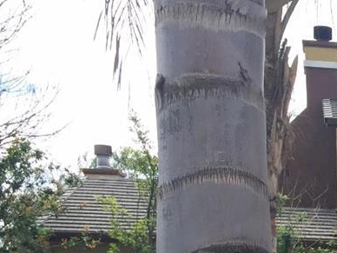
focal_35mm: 112
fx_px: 1090
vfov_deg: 12.5
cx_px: 646
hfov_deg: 14.8
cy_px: 384
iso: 32
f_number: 2.2
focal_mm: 4.15
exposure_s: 1/1099
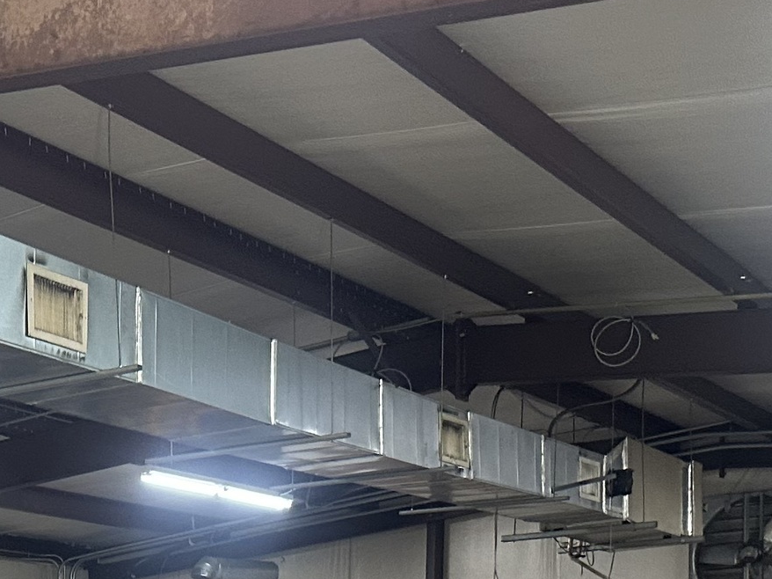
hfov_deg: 22.1
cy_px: 949
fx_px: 1873
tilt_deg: -4.9
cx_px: -71
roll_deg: +3.0
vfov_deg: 15.7
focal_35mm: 84
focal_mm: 6.86
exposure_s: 1/60
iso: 320
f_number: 1.78
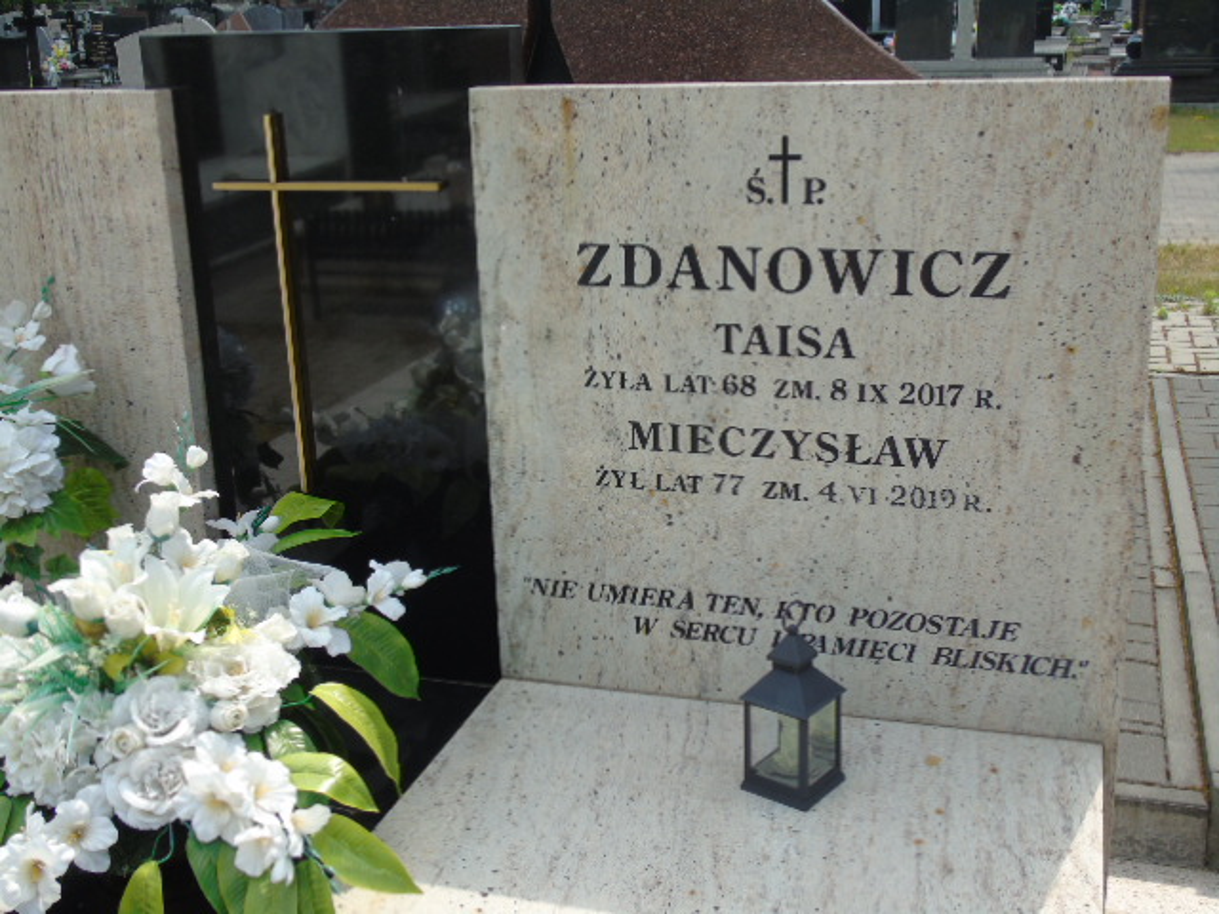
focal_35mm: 40
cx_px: 610
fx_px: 1409
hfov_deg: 46.8
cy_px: 457
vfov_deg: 36.0
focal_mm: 7.1
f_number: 3.9
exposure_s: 1/400
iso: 80
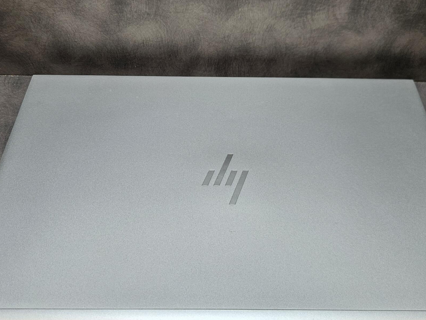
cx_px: 230
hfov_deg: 50.1
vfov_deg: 38.6
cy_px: 136
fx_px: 455
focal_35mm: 37
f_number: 1.8
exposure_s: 1/180
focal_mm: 5.4
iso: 80
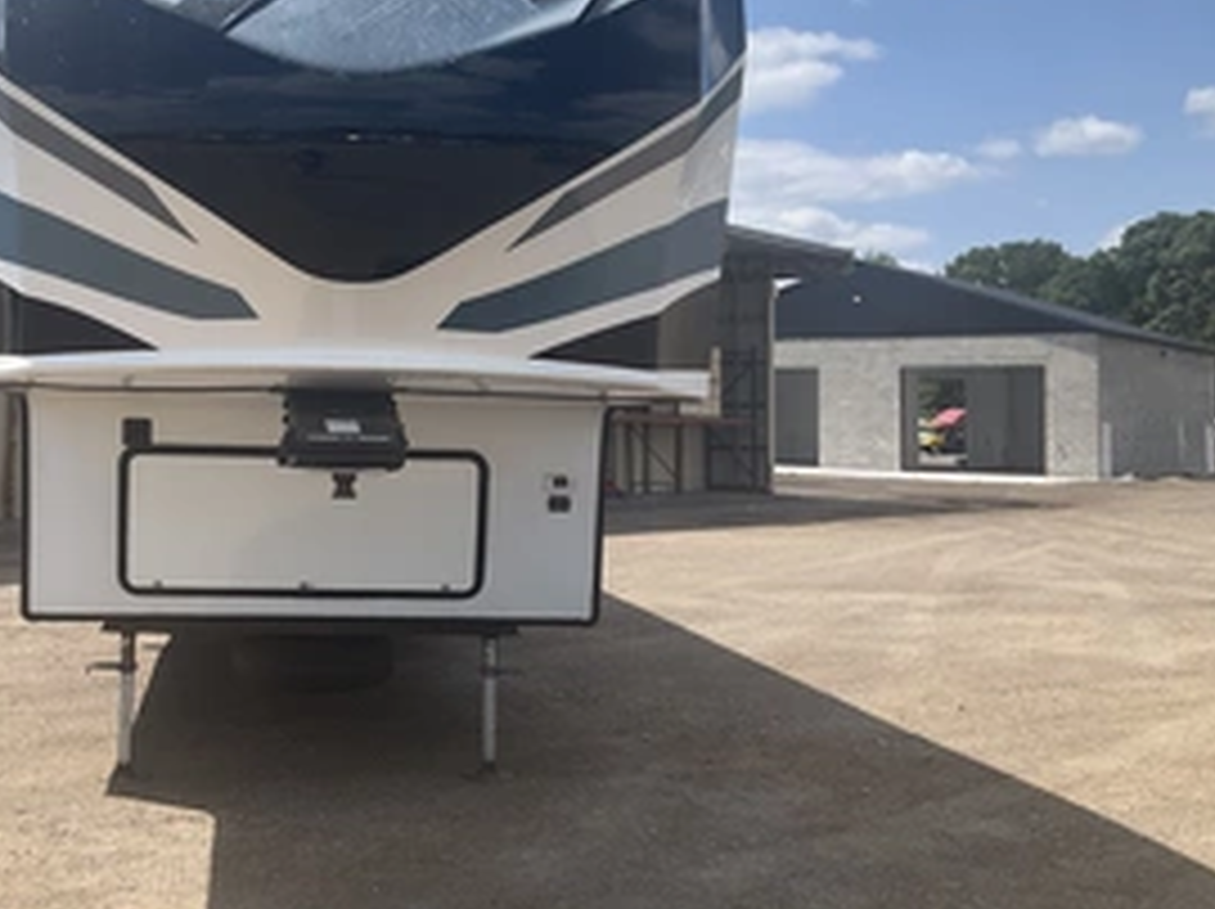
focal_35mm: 43
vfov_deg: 33.3
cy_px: 328
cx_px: 333
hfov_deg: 42.8
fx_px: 1508
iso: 25
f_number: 1.8
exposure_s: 1/1730
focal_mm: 3
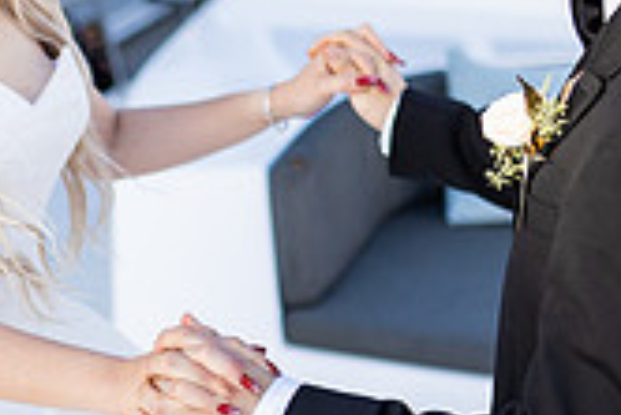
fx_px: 1450
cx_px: 67
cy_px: 230
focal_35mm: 84
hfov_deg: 23.6
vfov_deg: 16.3
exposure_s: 1/4000
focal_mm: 24
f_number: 1.4
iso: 160
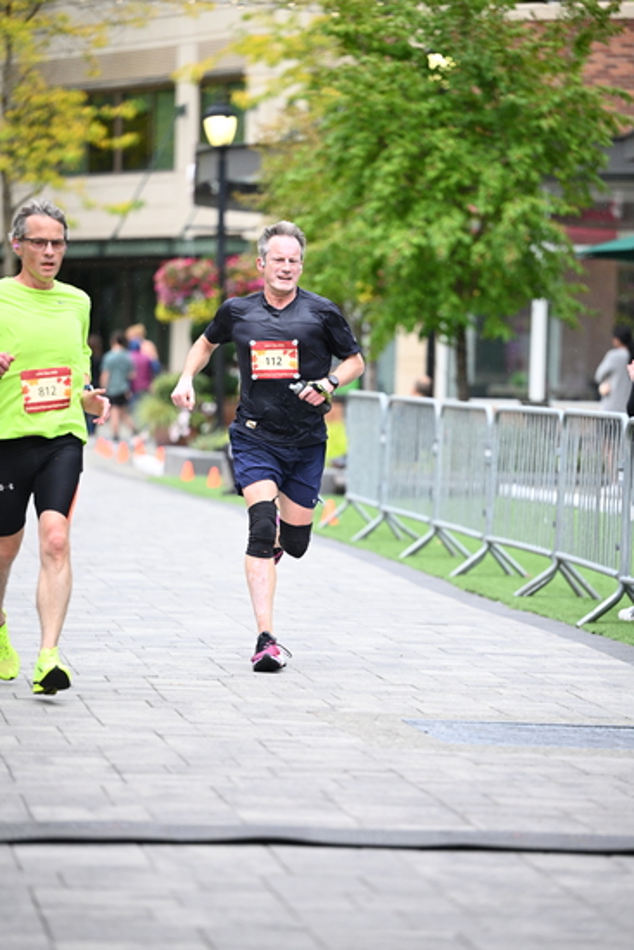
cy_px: 475
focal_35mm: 150
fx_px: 3960
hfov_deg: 9.2
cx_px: 317
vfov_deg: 13.7
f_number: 2.8
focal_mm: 150
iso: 1250
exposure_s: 1/1250
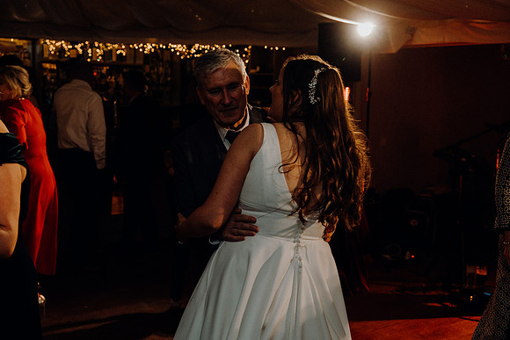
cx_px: 255
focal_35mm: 44
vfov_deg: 30.5
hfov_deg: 44.5
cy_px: 170
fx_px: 623
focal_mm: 44
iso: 2500
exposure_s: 1/160
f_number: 3.5
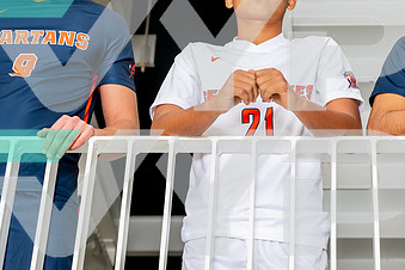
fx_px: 1001
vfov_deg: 15.2
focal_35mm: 89
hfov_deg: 22.8
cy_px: 48
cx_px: 264
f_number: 5
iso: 160
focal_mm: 52
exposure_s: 1/125
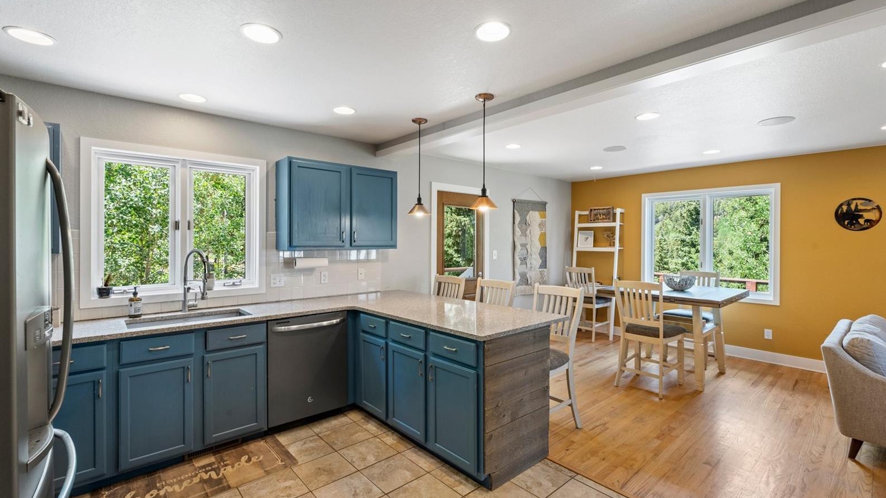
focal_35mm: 17
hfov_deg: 95.9
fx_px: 399
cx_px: 448
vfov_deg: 63.9
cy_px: 233
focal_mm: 16
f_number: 11
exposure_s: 1/4
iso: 640
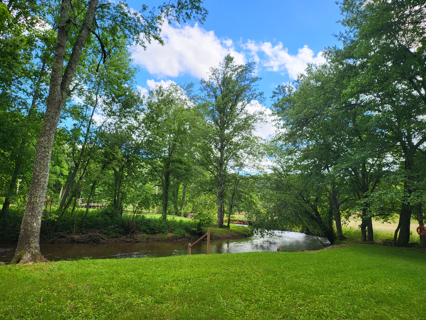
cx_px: 213
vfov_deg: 56.8
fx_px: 295
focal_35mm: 24
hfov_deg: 71.6
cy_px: 160
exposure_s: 1/845
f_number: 1.8
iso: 40
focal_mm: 5
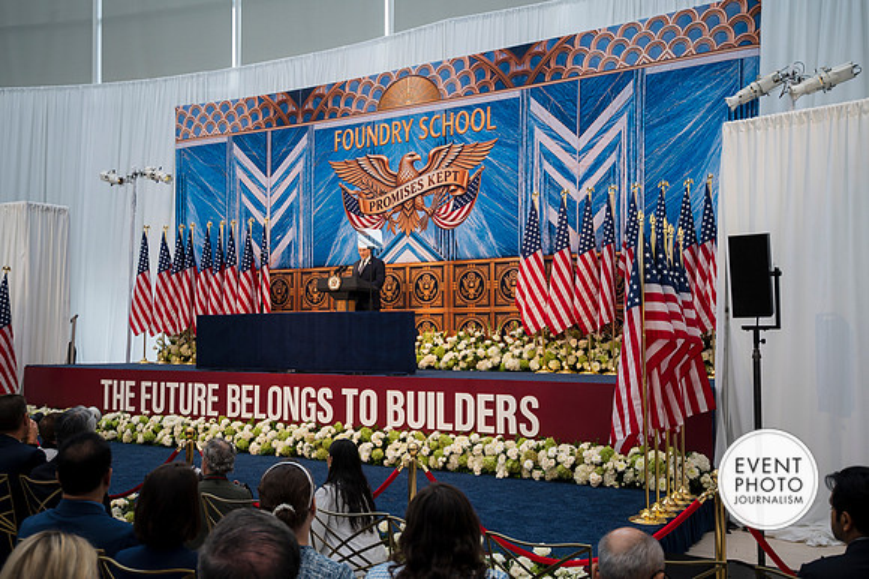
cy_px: 290
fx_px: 844
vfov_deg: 37.8
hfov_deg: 54.5
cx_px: 434
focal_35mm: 35
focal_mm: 35
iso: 220
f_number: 4
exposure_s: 1/160
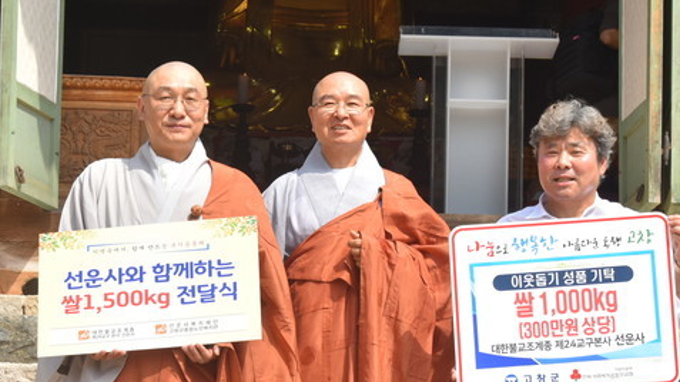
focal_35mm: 137
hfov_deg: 15.7
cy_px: 295
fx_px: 2470
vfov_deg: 8.8
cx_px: 354
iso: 250
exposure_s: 1/320
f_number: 10
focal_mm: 65
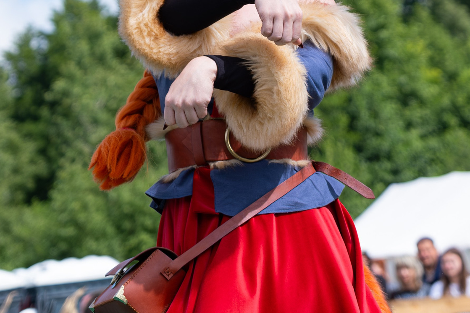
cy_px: 24
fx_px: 2650
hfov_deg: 10.1
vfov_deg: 6.7
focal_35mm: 203
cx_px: 315
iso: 200
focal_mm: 55
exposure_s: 1/2500
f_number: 3.2
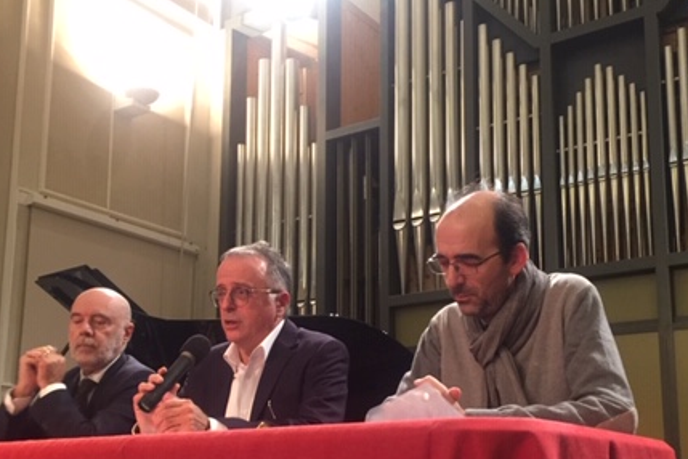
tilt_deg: +9.8
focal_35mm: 45
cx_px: 362
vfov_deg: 29.5
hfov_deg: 43.6
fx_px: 860
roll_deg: -0.2
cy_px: 332
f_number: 2.2
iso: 125
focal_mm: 4.15
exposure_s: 1/10
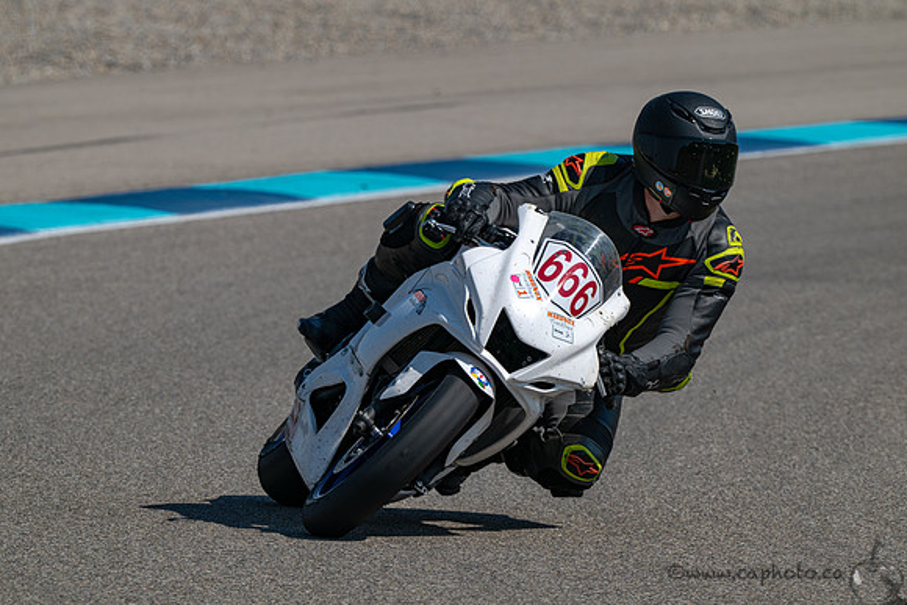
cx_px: 454
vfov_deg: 2.9
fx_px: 11844
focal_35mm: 470
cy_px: 302
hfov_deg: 4.4
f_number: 11
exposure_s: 1/1250
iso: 280
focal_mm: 470
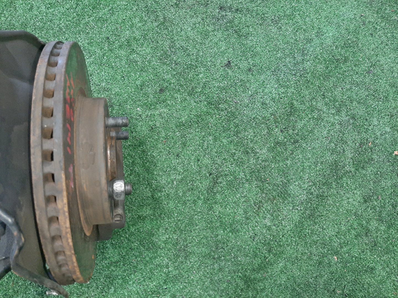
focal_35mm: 26
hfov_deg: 67.3
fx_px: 299
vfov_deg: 53.1
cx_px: 199
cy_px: 149
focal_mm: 3.93
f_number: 1.7
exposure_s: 1/33
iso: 215
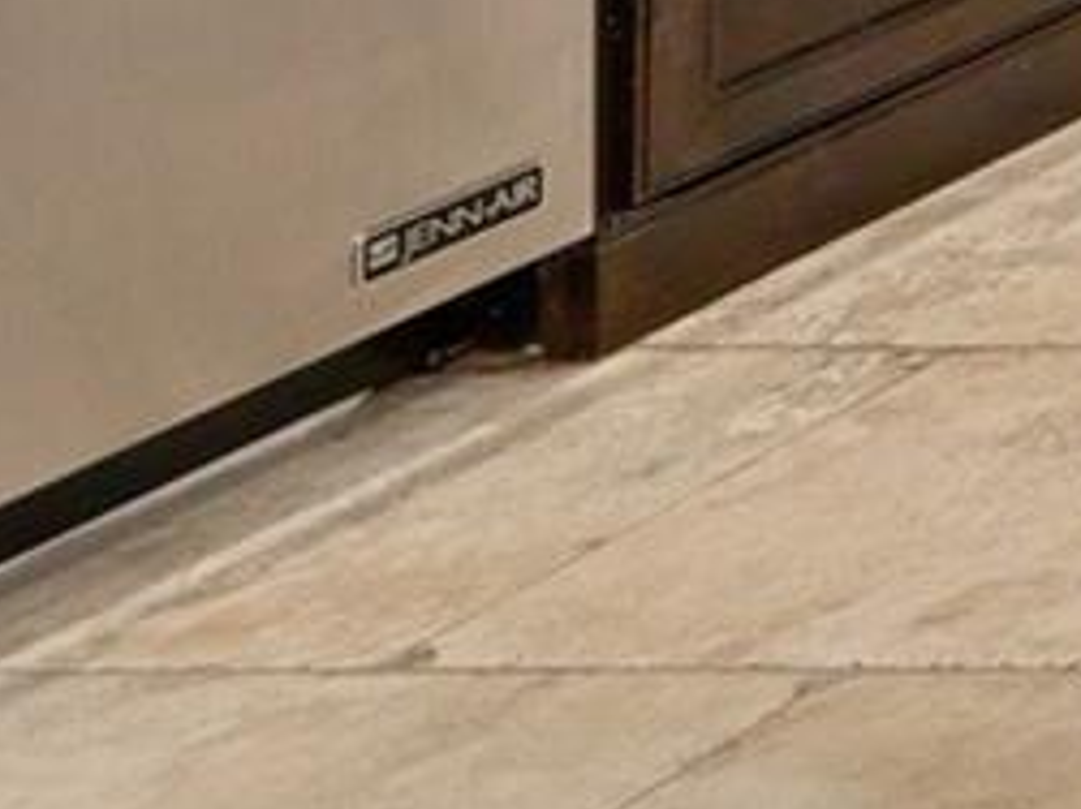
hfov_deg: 8.6
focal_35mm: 110
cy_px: -1435
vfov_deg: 10.5
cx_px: 4169
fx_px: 3433
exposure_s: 1/4
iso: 800
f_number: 8
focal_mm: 14
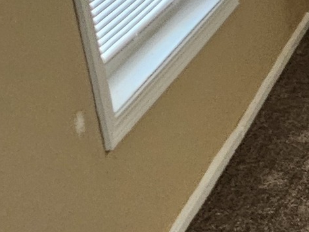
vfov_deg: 15.7
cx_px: 846
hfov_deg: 12.8
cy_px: -132
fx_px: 758
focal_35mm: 85
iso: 200
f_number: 2.2
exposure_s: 1/60
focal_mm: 2.2
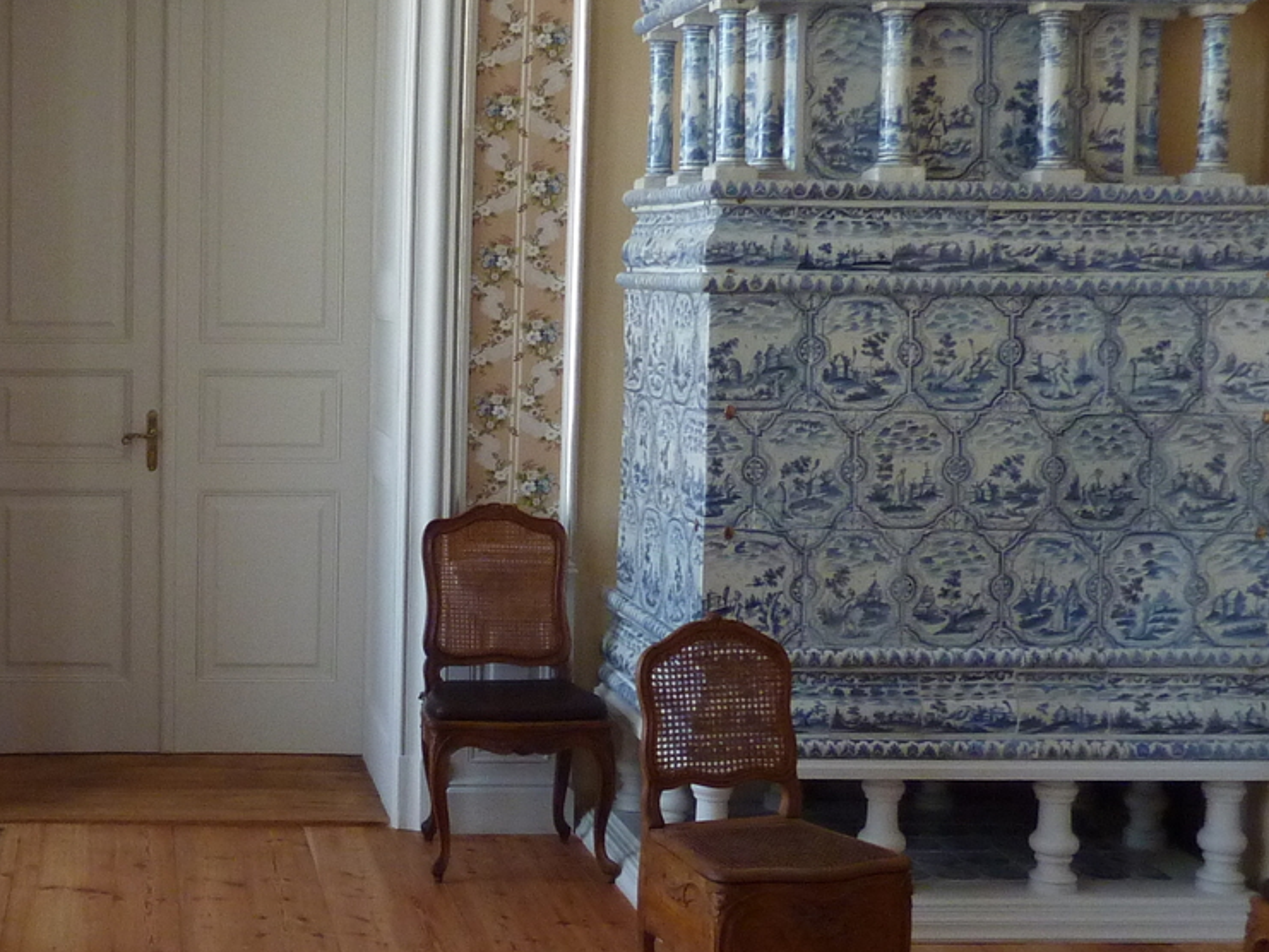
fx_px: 1980
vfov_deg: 27.0
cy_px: 431
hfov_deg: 33.8
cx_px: 147
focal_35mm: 54
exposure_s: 1/30
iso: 250
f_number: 3.3
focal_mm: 4.1
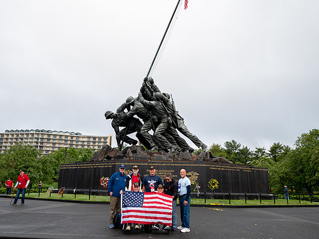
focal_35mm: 30
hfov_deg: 59.9
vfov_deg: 46.8
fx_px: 276
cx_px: 149
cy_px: 119
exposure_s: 1/100
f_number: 6.3
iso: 140
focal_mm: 27
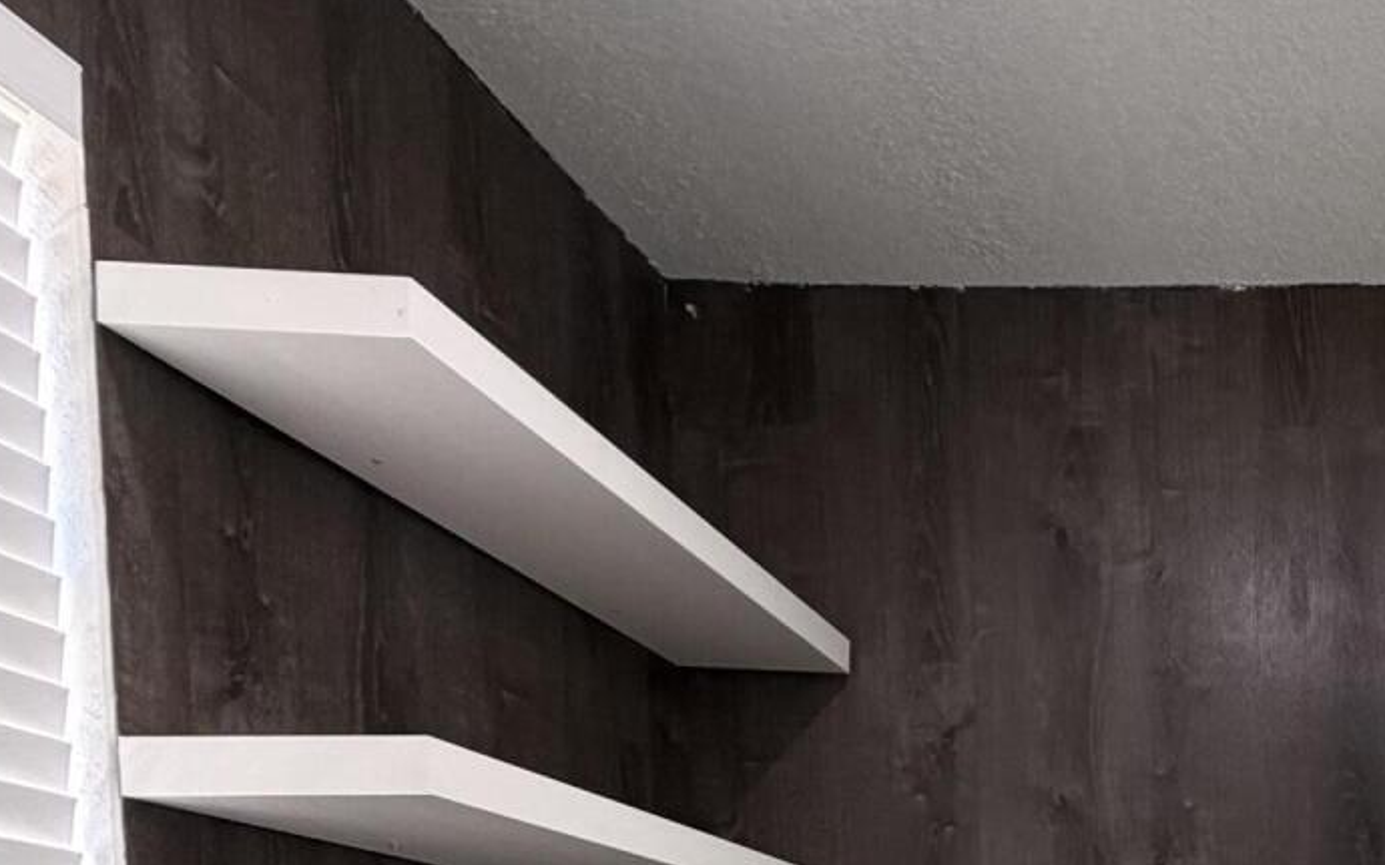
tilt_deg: -2.8
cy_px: 1188
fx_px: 1623
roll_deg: +1.4
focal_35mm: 43
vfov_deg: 25.0
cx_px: 1447
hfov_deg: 39.5
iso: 200
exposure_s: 1/60
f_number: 2.2
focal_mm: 2.22
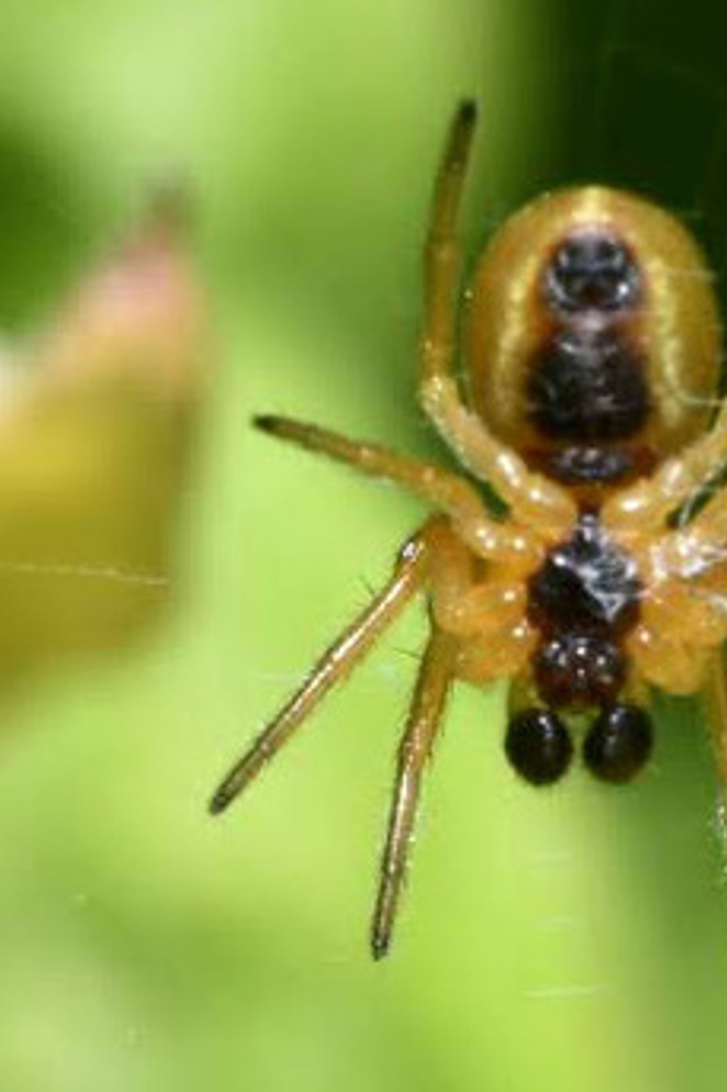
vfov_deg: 7.0
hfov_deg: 4.7
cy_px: 540
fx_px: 8882
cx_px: 587
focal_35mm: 293
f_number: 29
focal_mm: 105
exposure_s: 1/60
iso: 250
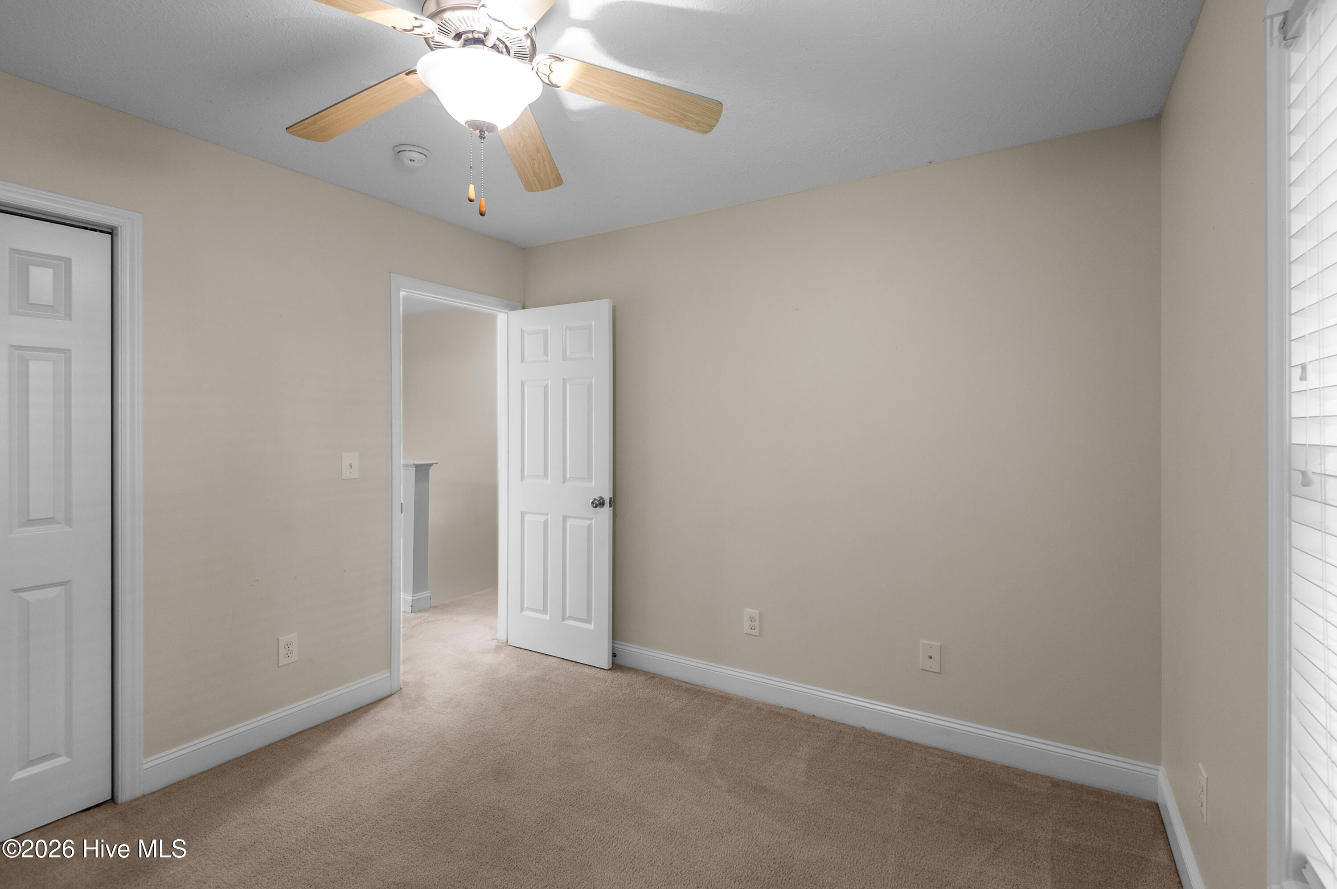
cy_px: 444
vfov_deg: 73.7
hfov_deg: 96.8
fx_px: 594
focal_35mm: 16
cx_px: 668
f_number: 4
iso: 400
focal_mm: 16
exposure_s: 1/8
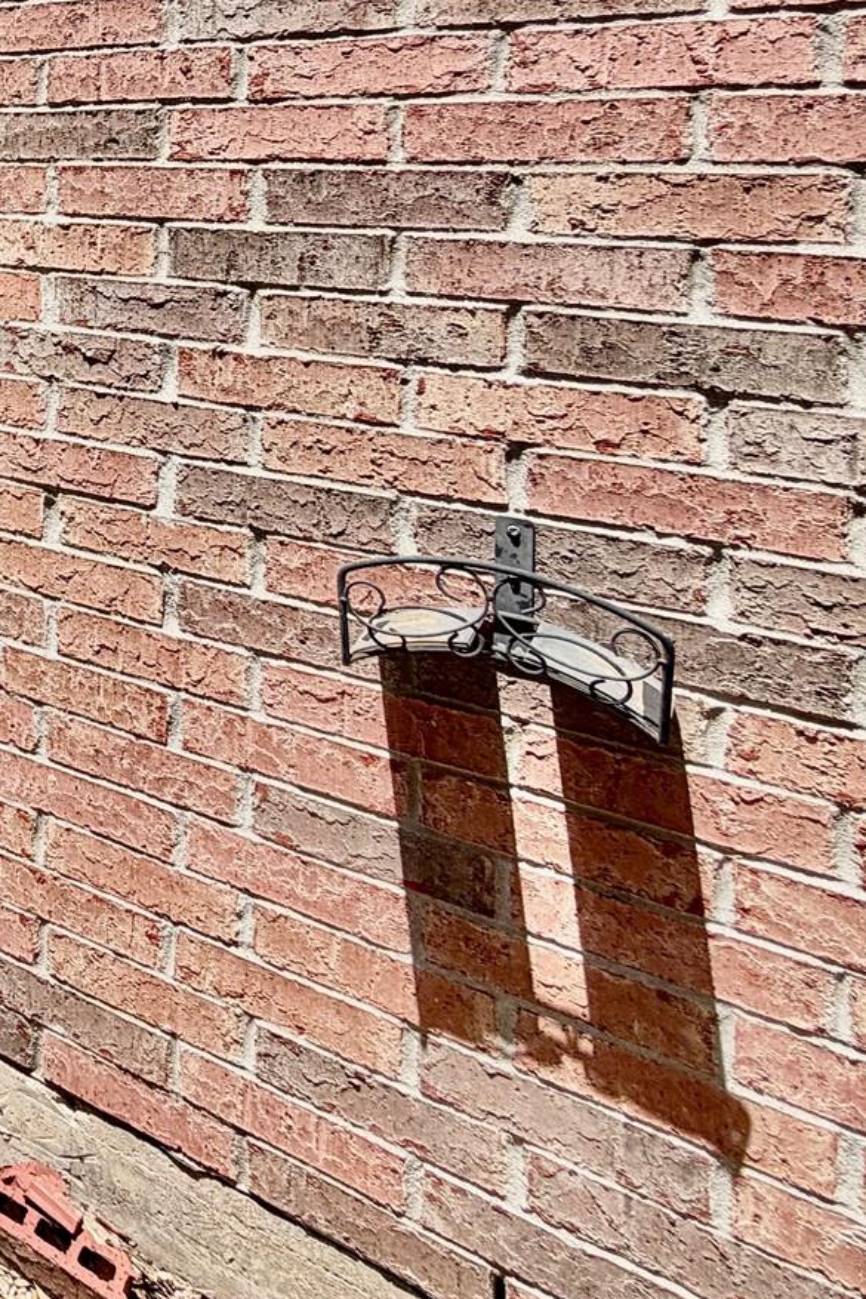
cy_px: 164
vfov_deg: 50.4
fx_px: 1226
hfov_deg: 26.4
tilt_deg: -0.8
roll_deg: -0.1
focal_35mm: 34
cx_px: -475
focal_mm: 2.22
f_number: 2.2
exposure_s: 1/770
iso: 25
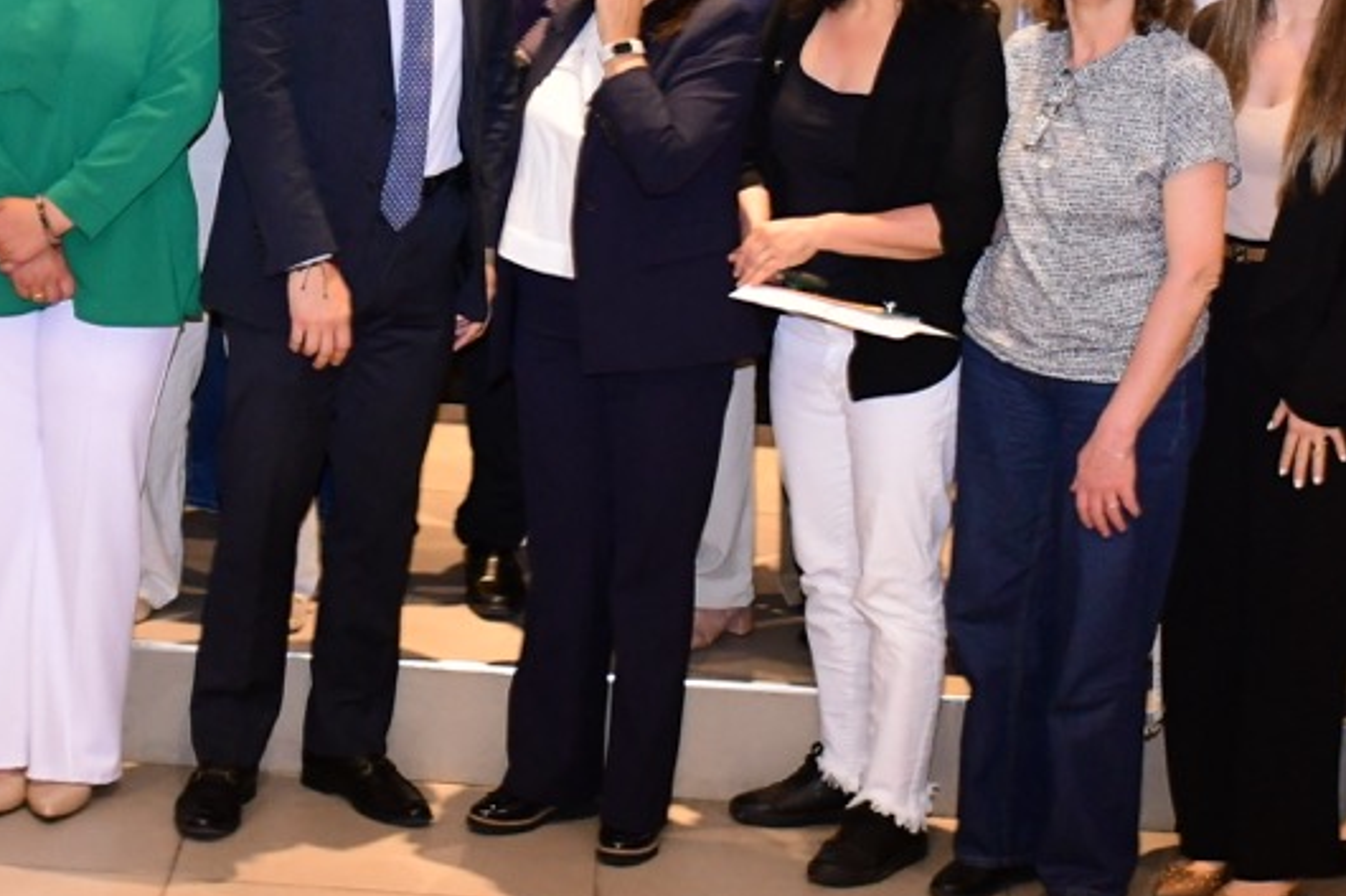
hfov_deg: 17.6
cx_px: 599
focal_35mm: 116
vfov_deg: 11.7
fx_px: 4336
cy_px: 47
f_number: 4
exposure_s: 1/160
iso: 2500
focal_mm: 32
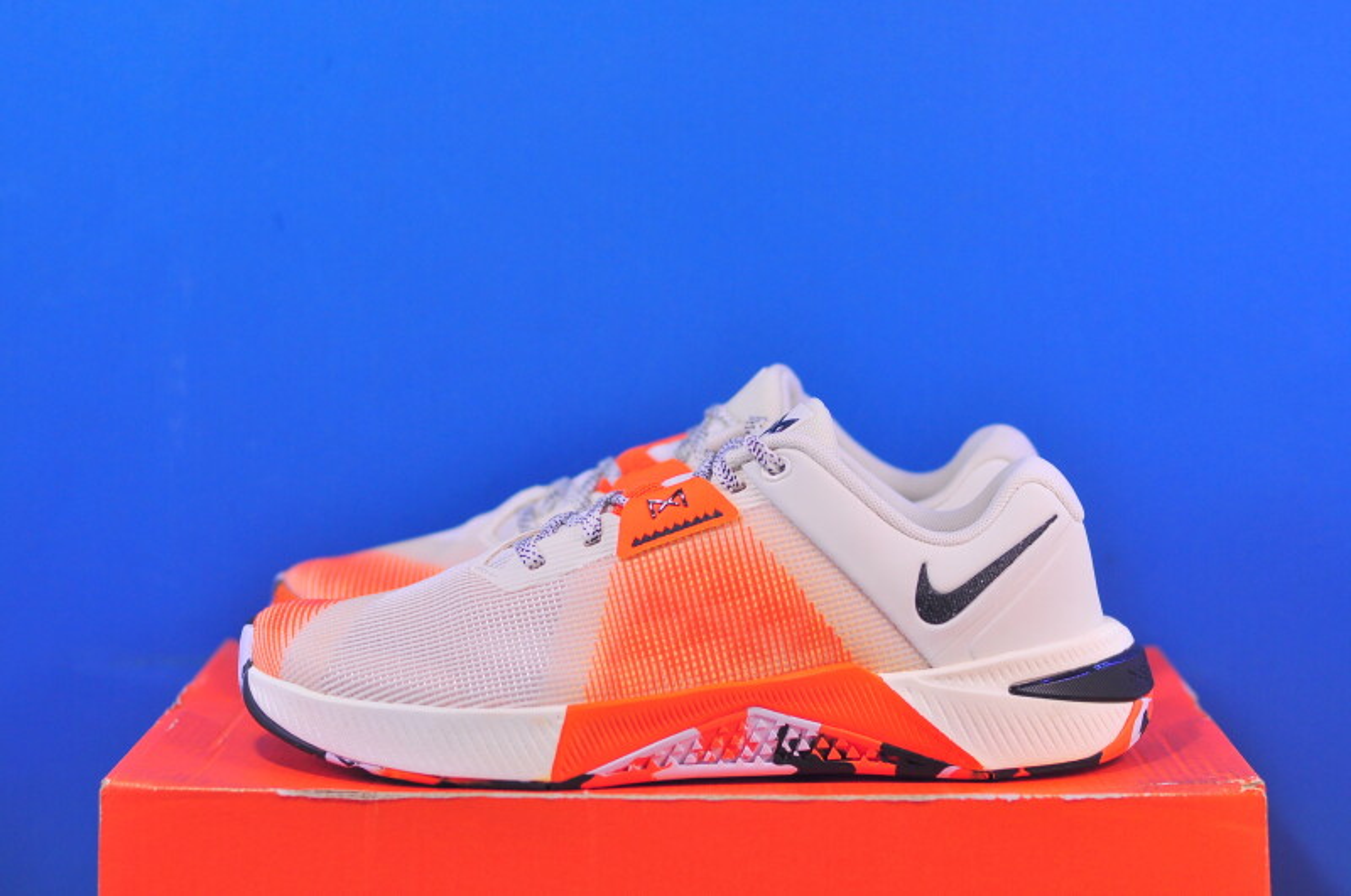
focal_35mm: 75
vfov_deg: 18.1
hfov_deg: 27.0
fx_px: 2811
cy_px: 448
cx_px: 676
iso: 250
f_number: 2.8
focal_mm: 50
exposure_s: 1/320
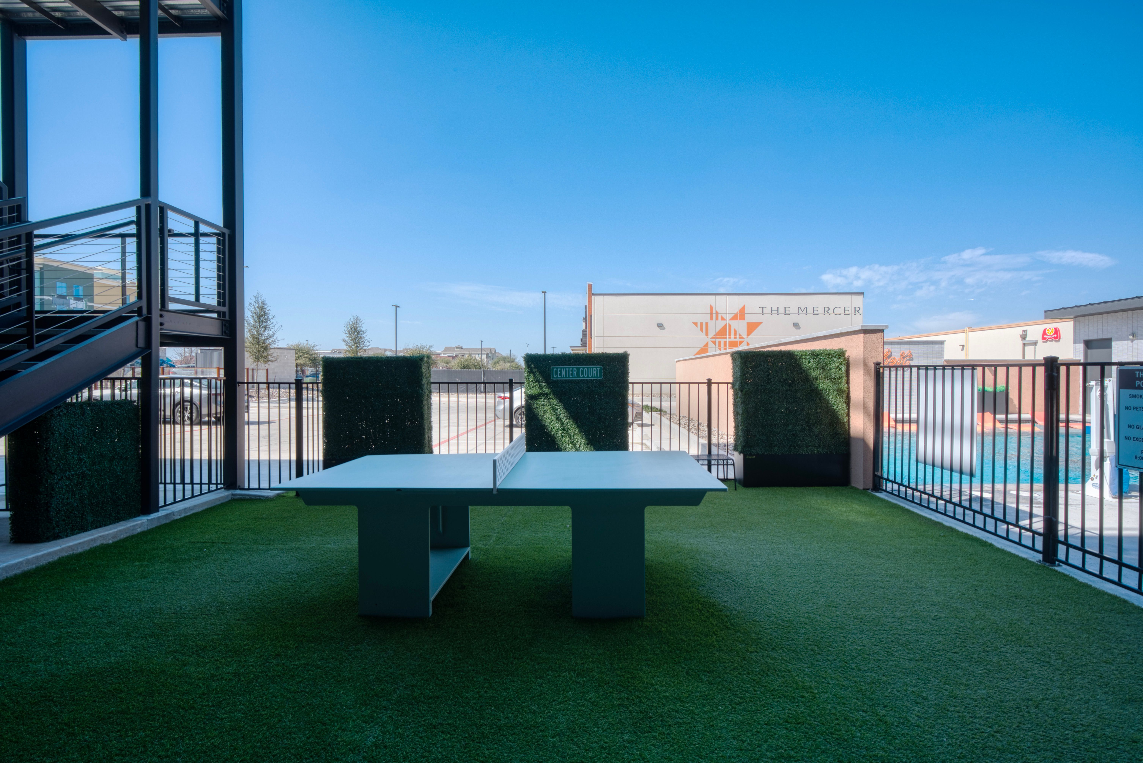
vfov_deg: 73.8
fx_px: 508
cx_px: 572
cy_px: 382
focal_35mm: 16
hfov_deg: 96.7
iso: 100
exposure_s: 1/20
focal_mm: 16
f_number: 11
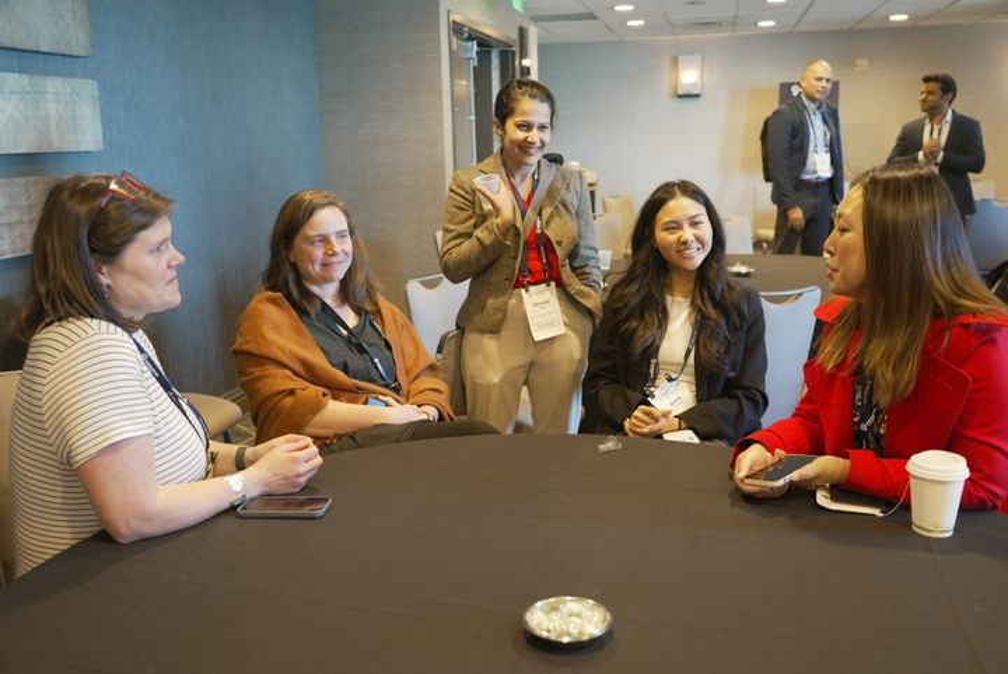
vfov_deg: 40.0
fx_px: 925
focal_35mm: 33
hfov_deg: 57.2
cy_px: 337
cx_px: 504
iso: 2500
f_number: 4
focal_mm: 33
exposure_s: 1/30
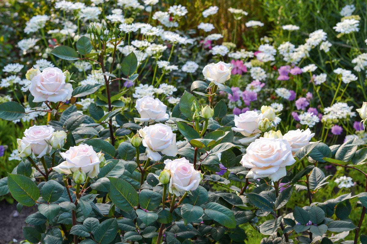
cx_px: 184
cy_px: 122
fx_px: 765
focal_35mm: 75
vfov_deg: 18.2
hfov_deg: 27.0
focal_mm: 50
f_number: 5.6
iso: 100
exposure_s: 1/125
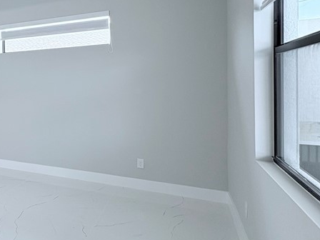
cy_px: 89
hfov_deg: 47.5
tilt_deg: -1.1
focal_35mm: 32
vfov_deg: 43.8
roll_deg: +1.3
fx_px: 296
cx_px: 2
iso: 80
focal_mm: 2.22
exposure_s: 1/111
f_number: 2.2
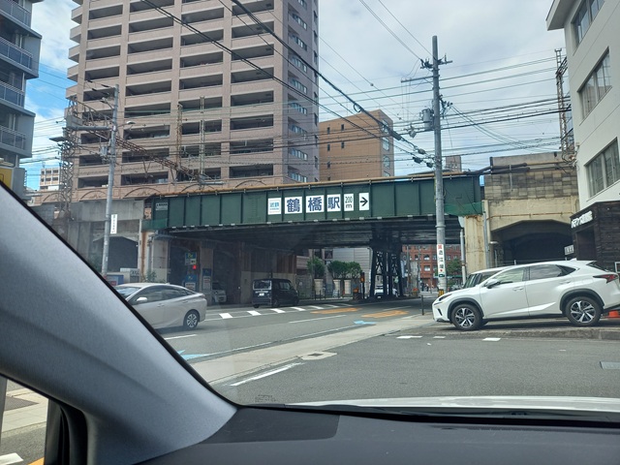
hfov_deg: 69.4
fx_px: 448
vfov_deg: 54.9
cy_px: 232
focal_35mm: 25
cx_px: 310
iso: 50
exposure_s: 1/394
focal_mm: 4.65
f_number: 1.8
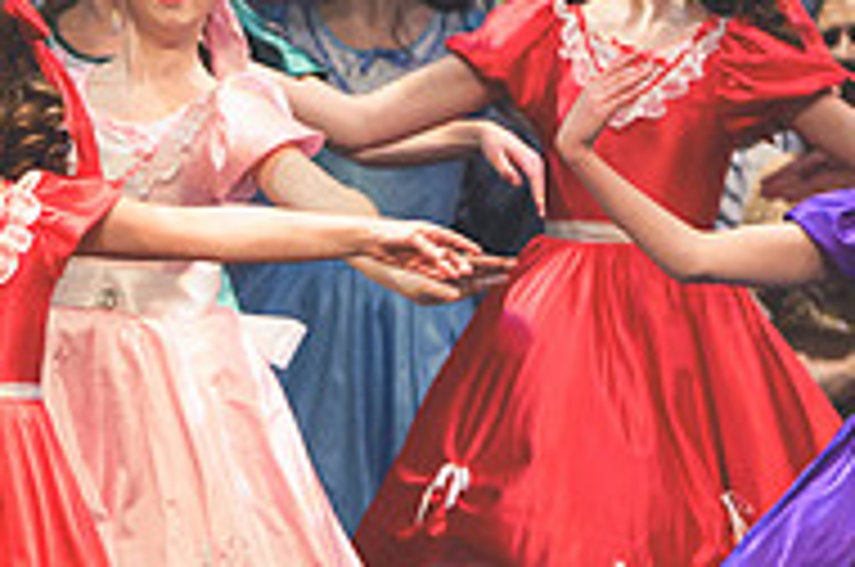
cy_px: 428
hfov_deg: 2.2
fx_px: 21766
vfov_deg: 1.5
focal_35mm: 918
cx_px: -202
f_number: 2.8
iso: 1100
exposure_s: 1/400
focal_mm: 200
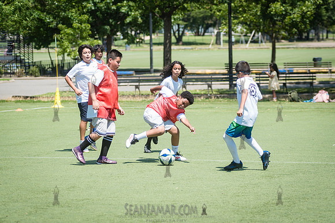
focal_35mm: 162
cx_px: 166
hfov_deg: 12.7
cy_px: 134
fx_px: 1510
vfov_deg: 8.5
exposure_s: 1/1250
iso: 200
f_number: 4
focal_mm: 112
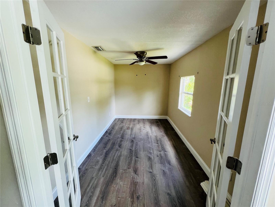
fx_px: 103
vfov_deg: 89.9
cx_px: 138
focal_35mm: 13
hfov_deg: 106.2
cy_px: 104
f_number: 1.8
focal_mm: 1.57
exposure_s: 1/99
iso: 80
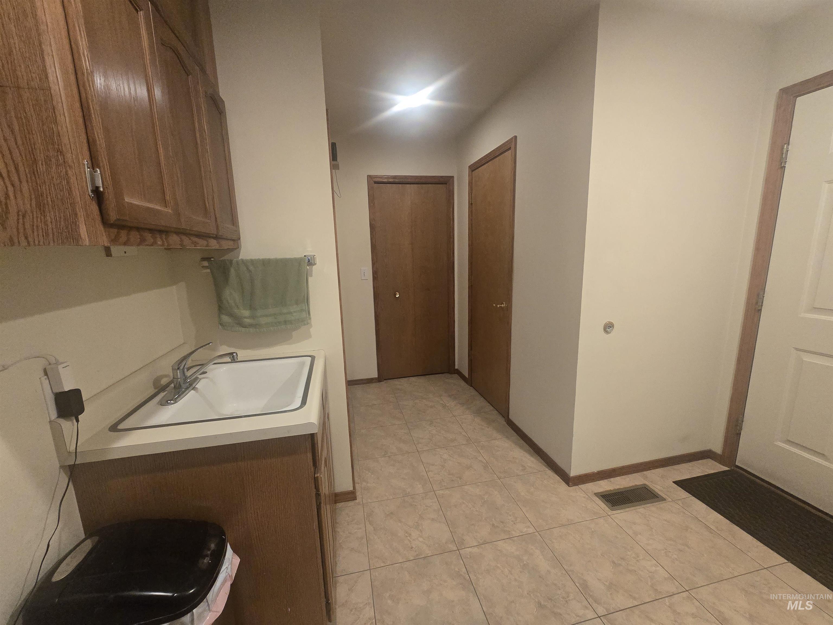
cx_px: 416
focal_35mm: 13
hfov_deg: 106.2
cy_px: 312
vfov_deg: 89.9
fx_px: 313
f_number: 2.2
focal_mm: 2.2
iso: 640
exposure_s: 1/60
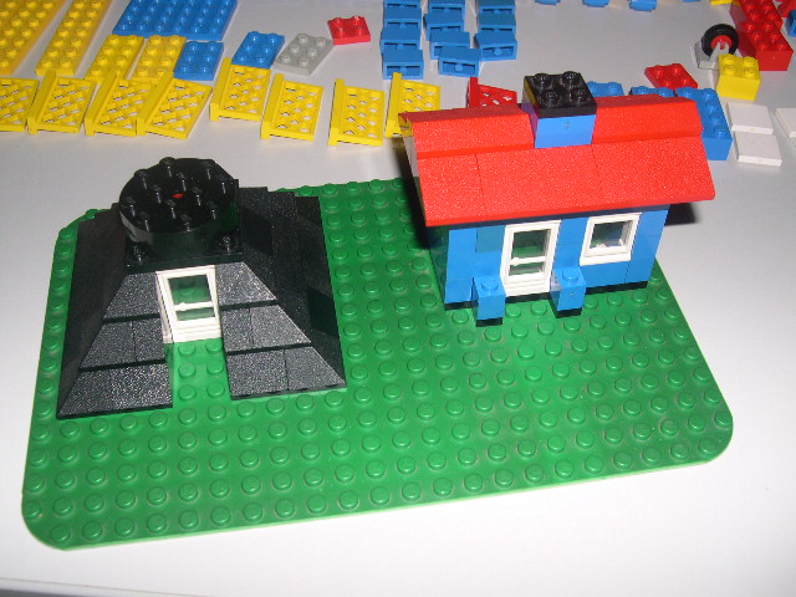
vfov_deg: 37.7
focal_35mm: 38
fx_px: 874
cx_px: 398
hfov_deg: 49.0
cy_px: 298
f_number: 7.6
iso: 100
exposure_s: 1/60
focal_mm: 8
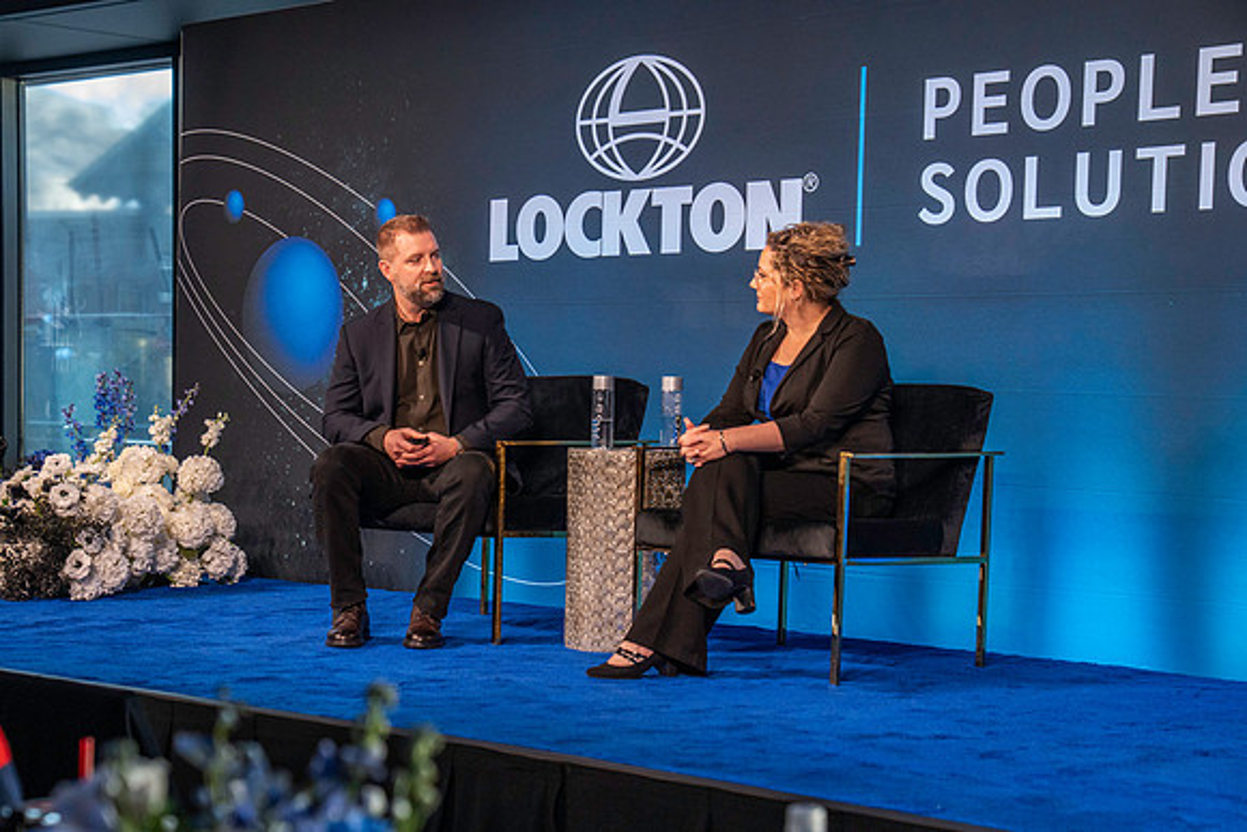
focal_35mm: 69
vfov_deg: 19.7
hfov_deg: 29.1
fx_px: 2398
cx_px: 551
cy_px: 464
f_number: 4.5
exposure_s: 1/200
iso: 3200
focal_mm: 62
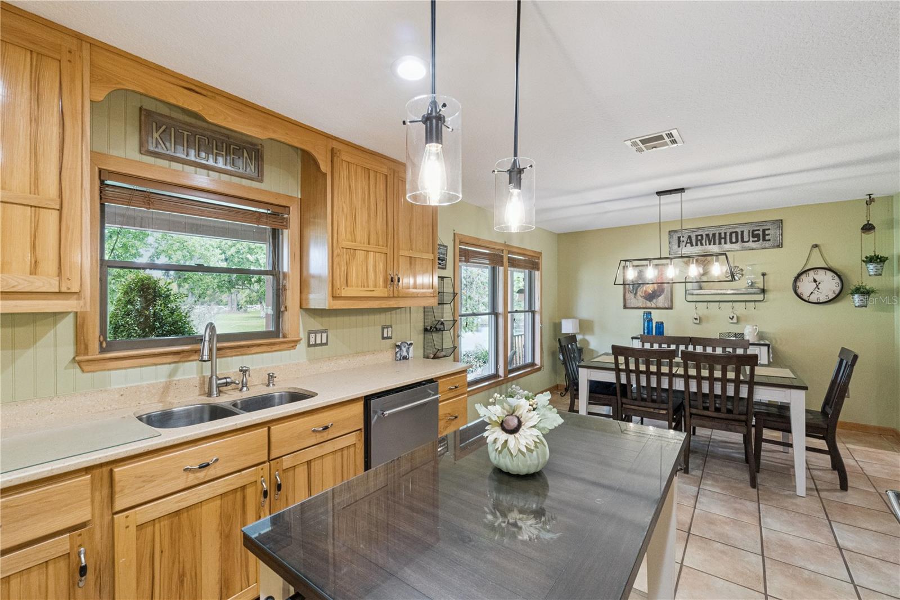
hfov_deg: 100.4
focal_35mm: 15
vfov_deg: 77.3
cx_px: 450
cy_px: 300
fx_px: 375
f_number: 11
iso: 1600
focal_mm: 10
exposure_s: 1/15
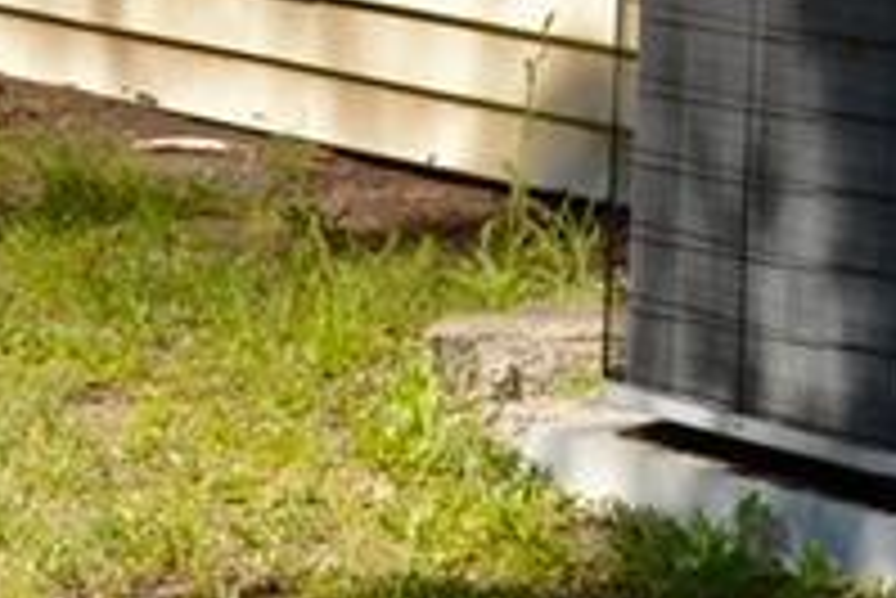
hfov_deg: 7.8
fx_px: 5778
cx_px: 2643
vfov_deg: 5.8
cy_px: -418
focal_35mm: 232
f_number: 8
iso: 100
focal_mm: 24
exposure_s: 1/200
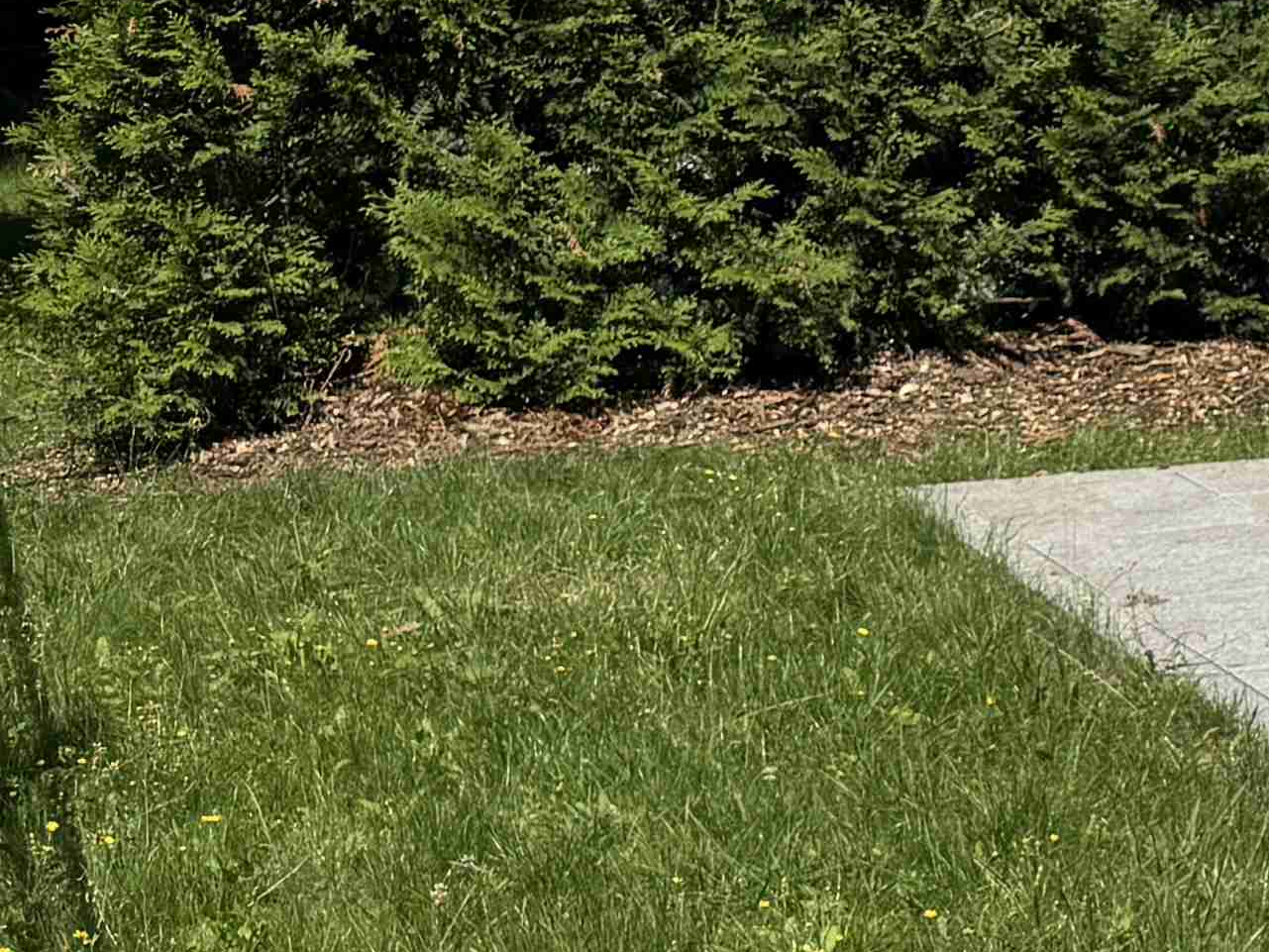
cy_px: 397
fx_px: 3923
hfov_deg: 14.4
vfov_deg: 13.8
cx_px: 2734
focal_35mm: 107
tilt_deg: -7.8
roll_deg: -1.0
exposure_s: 1/7092
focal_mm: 6.76
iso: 80
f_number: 1.78
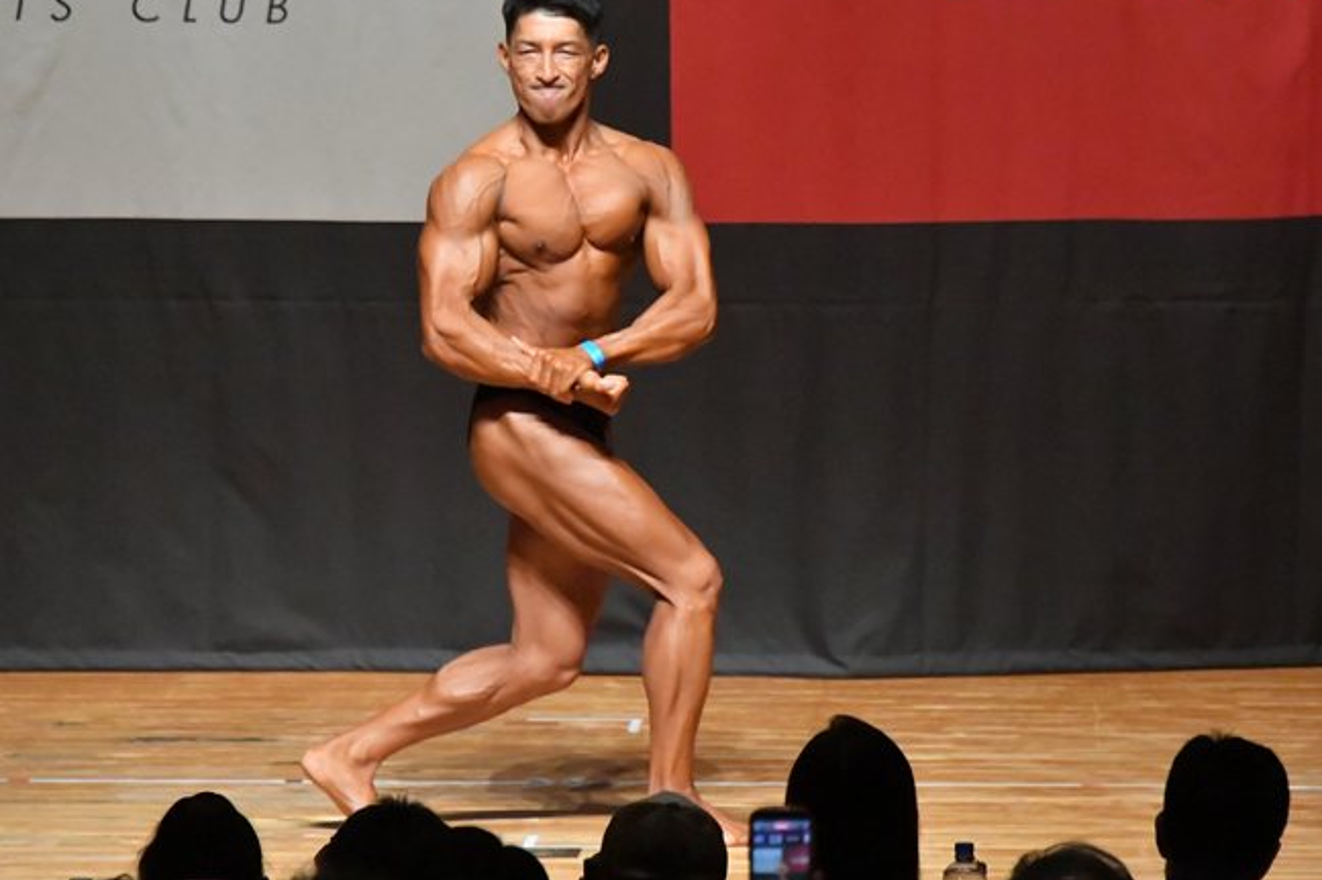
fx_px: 12512
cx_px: 627
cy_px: 398
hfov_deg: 6.0
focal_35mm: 341
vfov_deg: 4.0
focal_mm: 190
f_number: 5.6
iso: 12800
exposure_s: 1/400
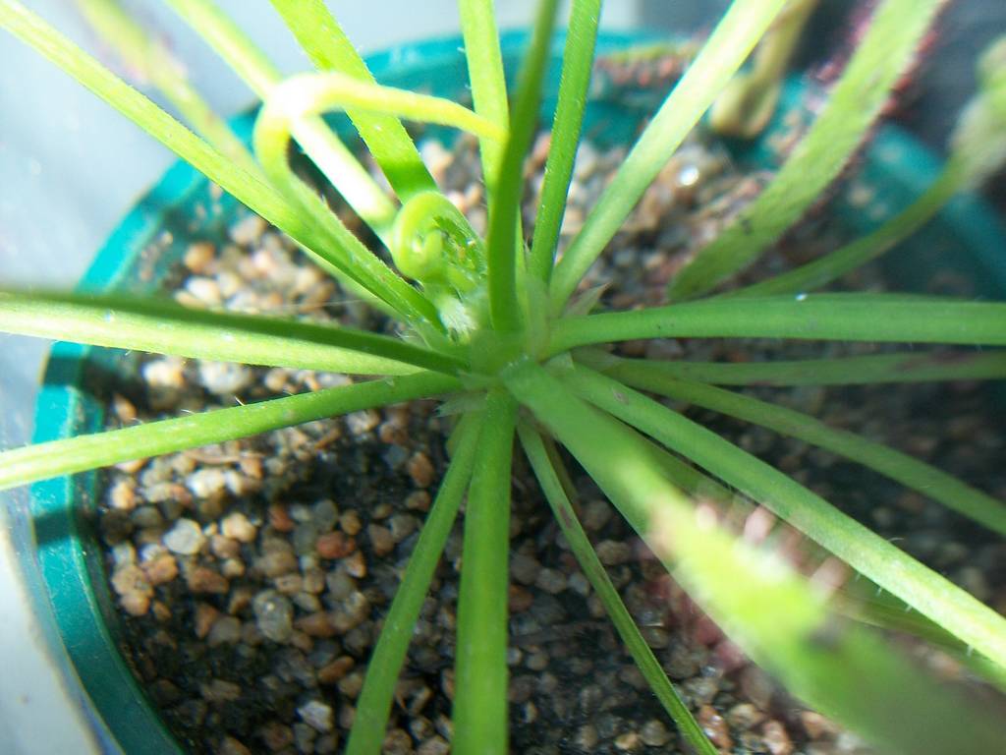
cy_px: 378
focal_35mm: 36
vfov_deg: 39.7
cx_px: 503
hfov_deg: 51.4
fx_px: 1046
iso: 80
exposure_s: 1/30
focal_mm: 6
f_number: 2.7
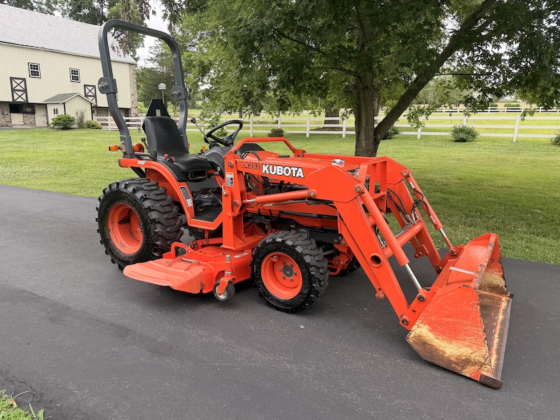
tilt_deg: -12.3
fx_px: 388
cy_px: 210
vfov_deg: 56.8
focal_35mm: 24
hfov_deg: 71.6
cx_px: 280
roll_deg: -0.1
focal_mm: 6.76
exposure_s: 1/476
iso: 80
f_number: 1.78
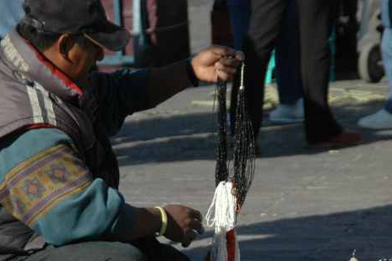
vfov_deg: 3.3
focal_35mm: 413
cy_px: 258
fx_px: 4496
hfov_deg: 5.0
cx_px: 133
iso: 400
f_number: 7.1
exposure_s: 1/800
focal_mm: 125
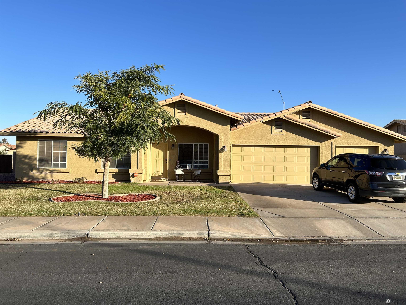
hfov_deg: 67.3
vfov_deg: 53.1
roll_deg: +0.4
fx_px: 305
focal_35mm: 26
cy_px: 152
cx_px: 203
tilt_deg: +1.2
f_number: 1.5
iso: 50
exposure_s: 1/3077
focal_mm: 5.7
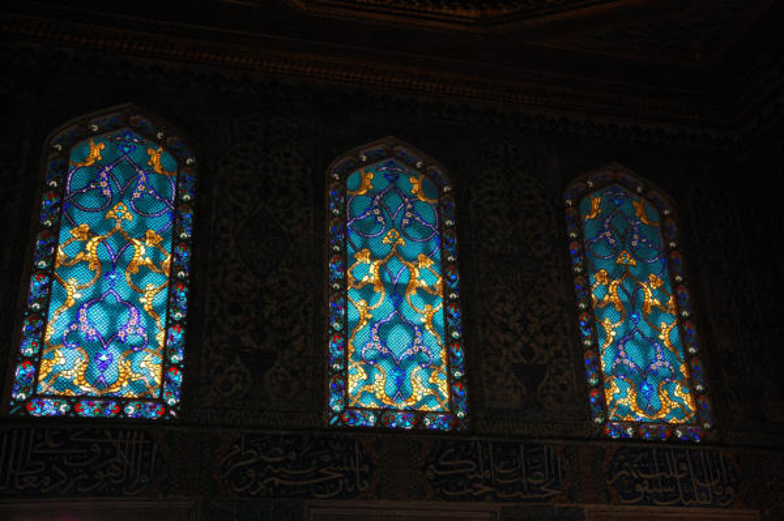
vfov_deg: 31.8
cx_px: 392
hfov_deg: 46.4
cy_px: 260
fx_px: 914
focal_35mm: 42
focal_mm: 28
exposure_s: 1/40
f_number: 8
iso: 640
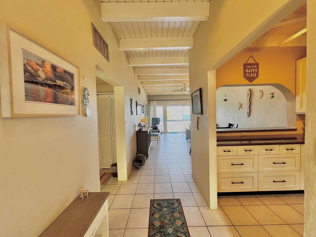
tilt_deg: -2.6
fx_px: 119
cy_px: 118
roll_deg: +1.5
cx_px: 158
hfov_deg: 106.2
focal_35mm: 13
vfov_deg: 89.9
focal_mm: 1.57
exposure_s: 1/120
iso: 80
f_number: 1.8
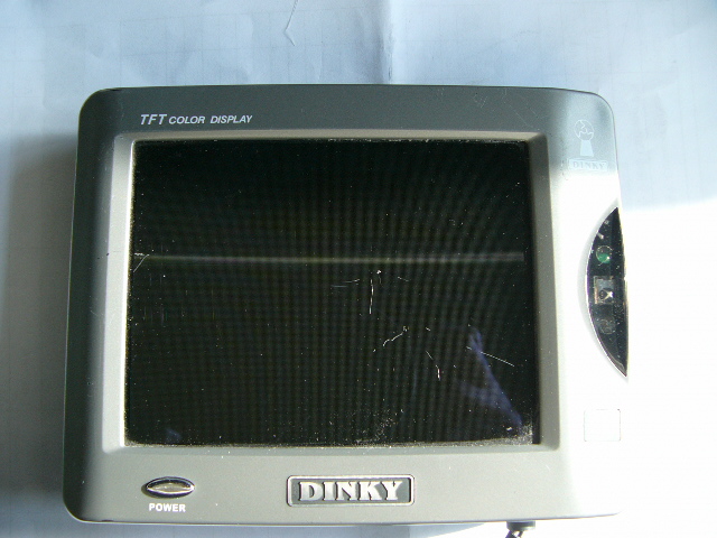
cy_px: 269
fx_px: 746
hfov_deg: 51.4
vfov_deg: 39.7
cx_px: 358
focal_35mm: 36
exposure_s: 1/60
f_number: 2.8
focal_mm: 6
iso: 50
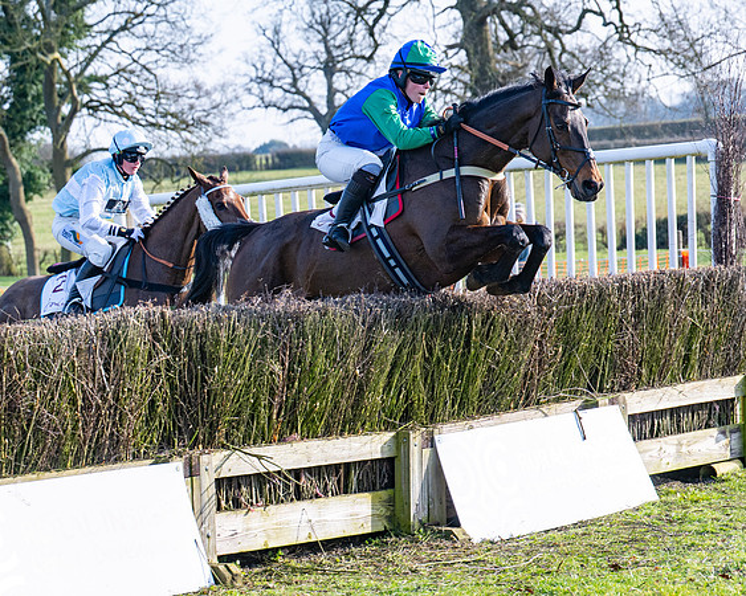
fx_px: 2851
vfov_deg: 11.9
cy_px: 315
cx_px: 452
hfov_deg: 14.9
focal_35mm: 129
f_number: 4
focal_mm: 70
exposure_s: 1/1600
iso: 160
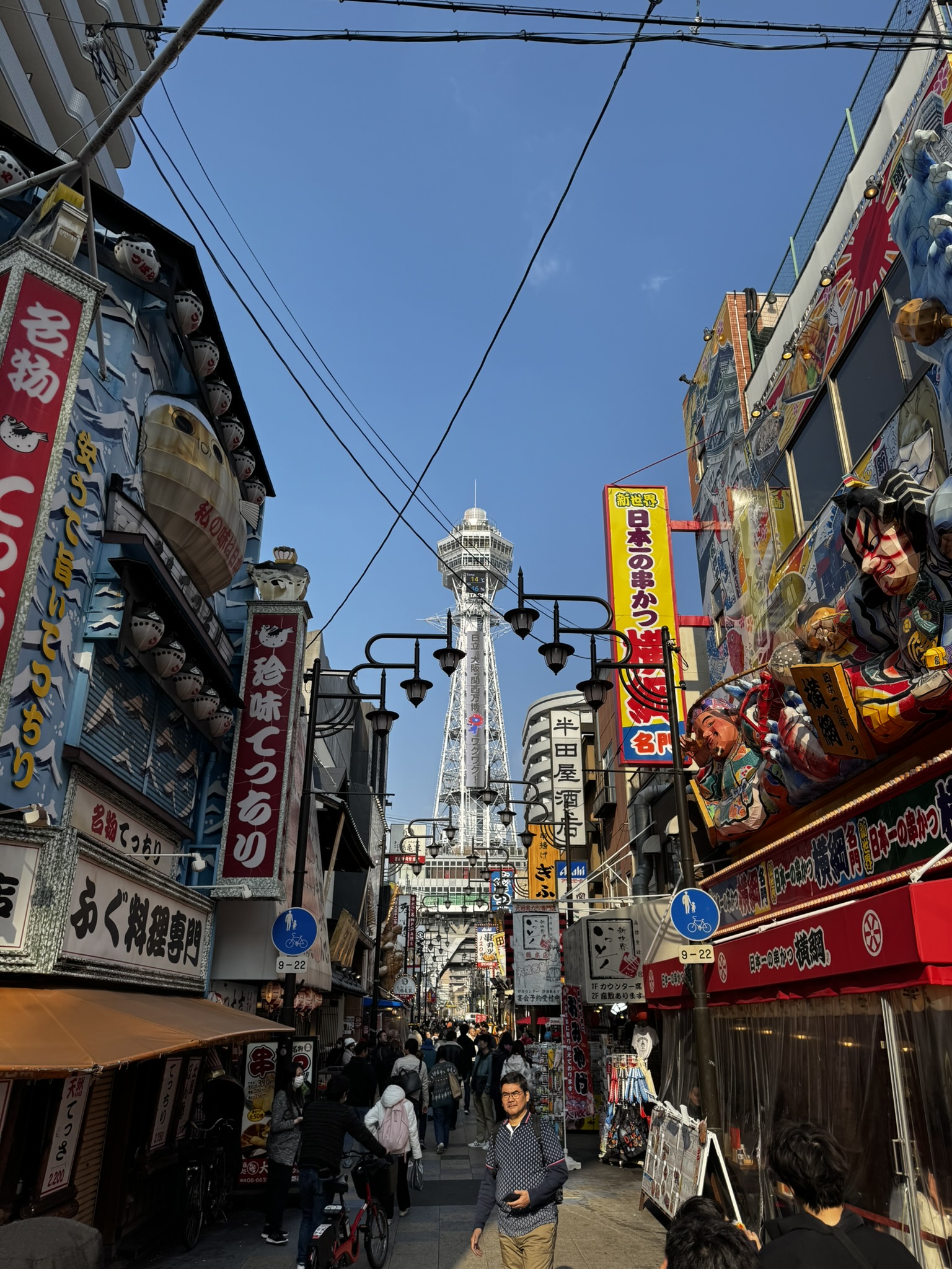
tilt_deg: +23.3
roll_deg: -0.4
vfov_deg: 71.6
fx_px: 880
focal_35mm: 24
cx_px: 476
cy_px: 634
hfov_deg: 56.8
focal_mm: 6.76
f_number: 1.78
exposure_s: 1/3802
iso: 80
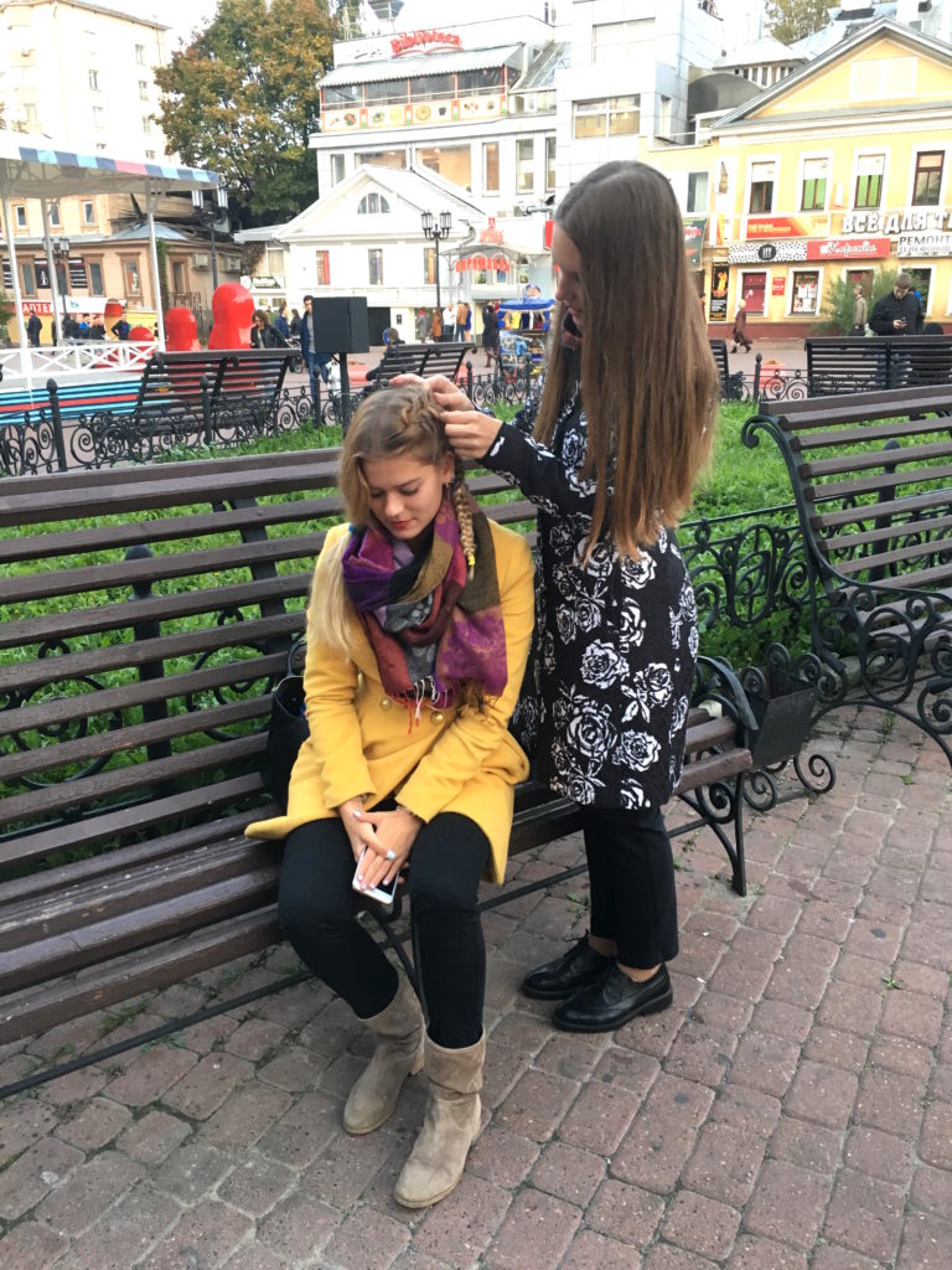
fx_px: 1063
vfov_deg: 61.7
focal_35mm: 29
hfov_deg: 48.2
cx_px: 476
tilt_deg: -17.6
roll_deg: +1.9
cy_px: 635
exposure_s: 1/33
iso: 50
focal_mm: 4.15
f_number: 2.2
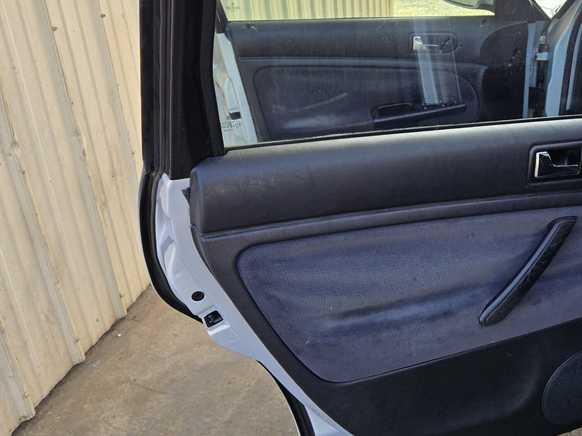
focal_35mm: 39
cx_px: 417
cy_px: 191
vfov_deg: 36.8
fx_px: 656
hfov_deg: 46.6
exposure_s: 1/180
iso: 25
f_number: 1.8
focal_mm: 5.4
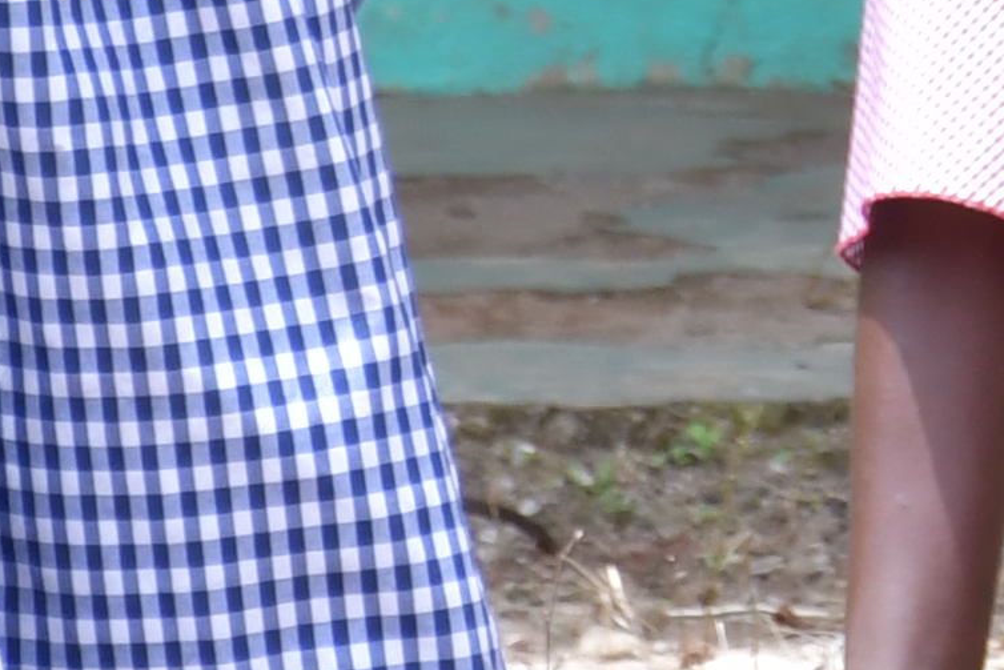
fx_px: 29231
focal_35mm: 1048
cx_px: 1888
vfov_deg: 1.3
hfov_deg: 2.0
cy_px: -1427
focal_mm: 95
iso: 400
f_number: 5.3
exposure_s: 1/640
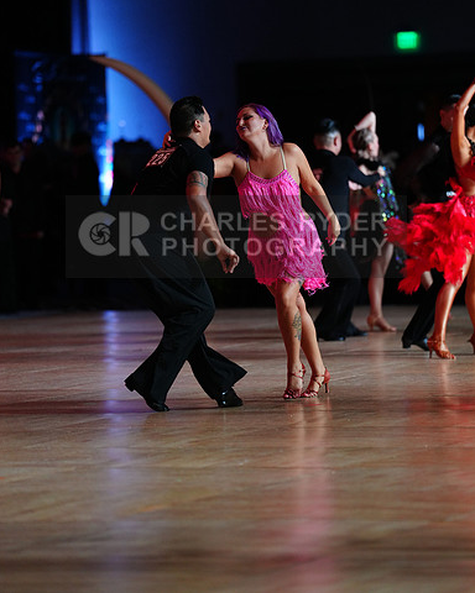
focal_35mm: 227
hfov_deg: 6.8
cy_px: 237
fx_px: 3989
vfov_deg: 8.5
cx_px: 237
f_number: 2.8
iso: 2000
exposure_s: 1/320
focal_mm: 200
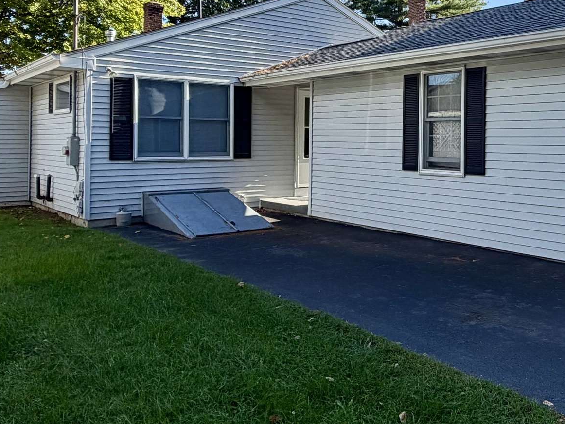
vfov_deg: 38.1
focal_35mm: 37
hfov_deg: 47.1
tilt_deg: +0.0
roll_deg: +0.1
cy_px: 134
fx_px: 604
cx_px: 461
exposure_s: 1/527
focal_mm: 2.22
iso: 40
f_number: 2.2
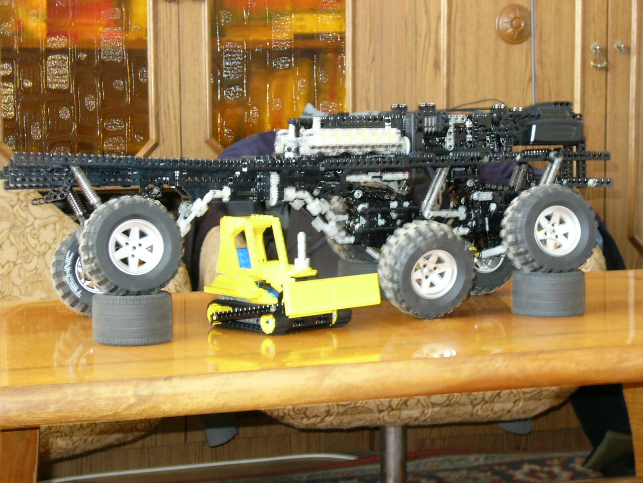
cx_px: 322
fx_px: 1467
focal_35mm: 79
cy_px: 242
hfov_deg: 24.7
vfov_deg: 18.7
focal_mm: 13.1
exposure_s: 1/2
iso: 200
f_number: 4.3
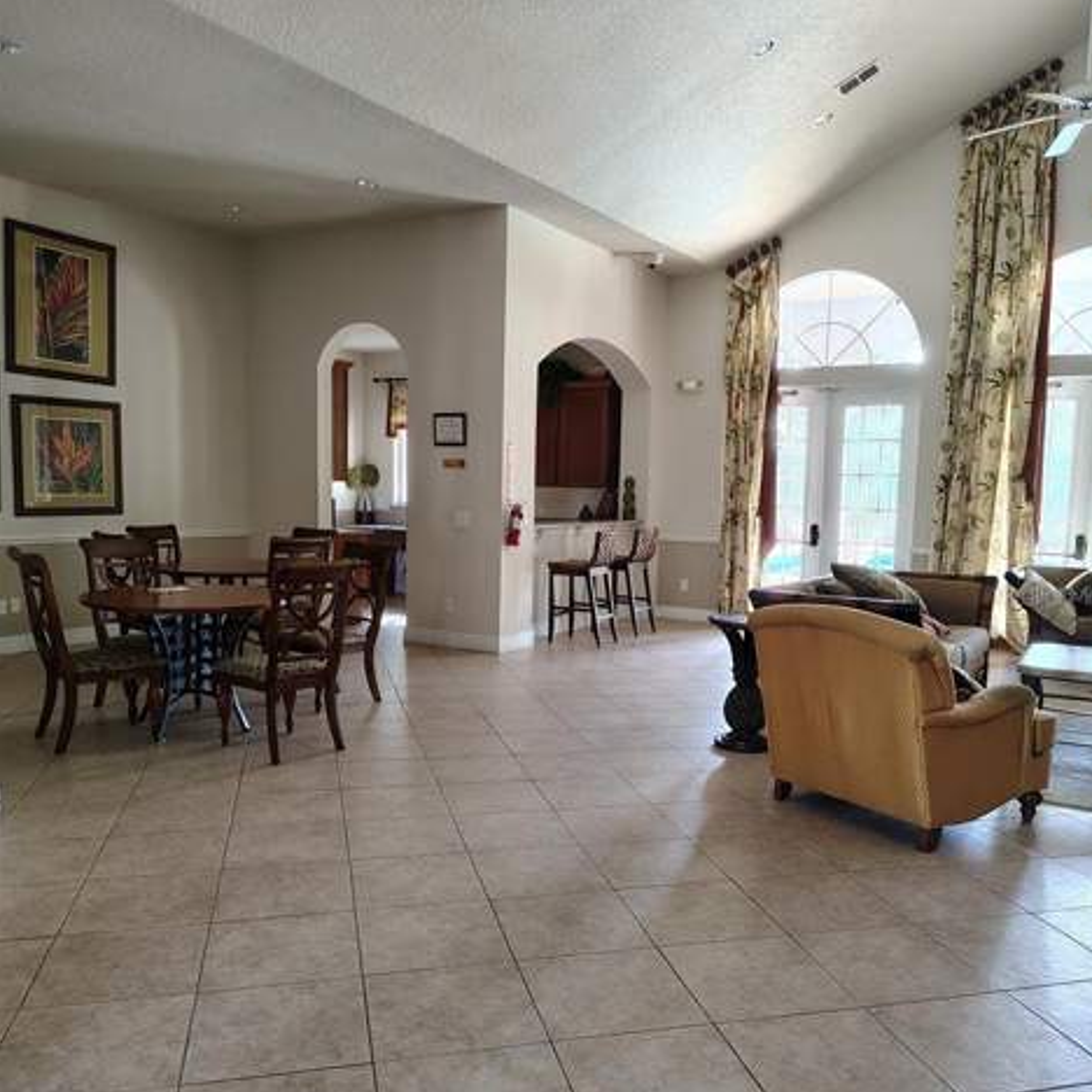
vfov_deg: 55.5
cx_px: 558
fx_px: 1035
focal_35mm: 29
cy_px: 595
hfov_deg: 55.6
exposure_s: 1/60
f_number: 1.8
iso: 633
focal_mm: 5.56
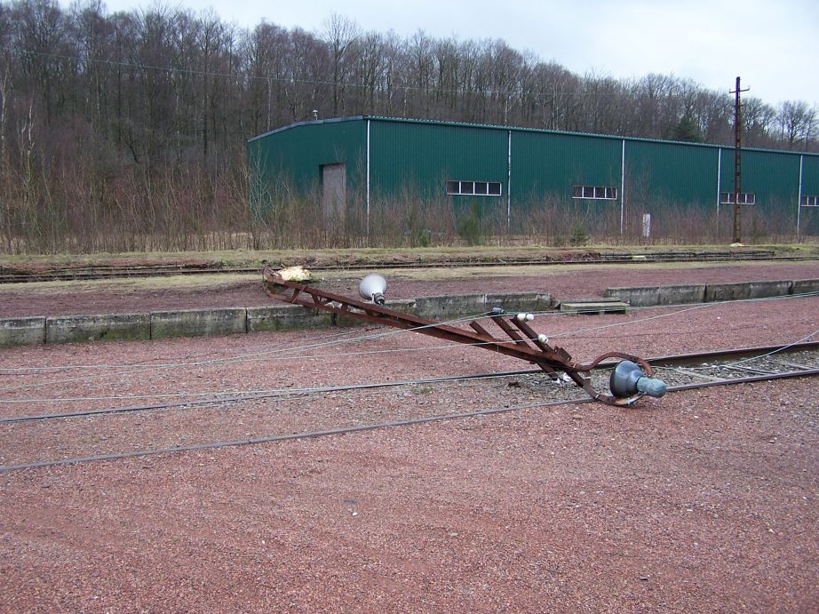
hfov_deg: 49.0
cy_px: 307
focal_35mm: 38
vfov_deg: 37.7
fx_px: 899
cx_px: 410
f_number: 2.8
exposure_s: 1/60
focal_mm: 6.3
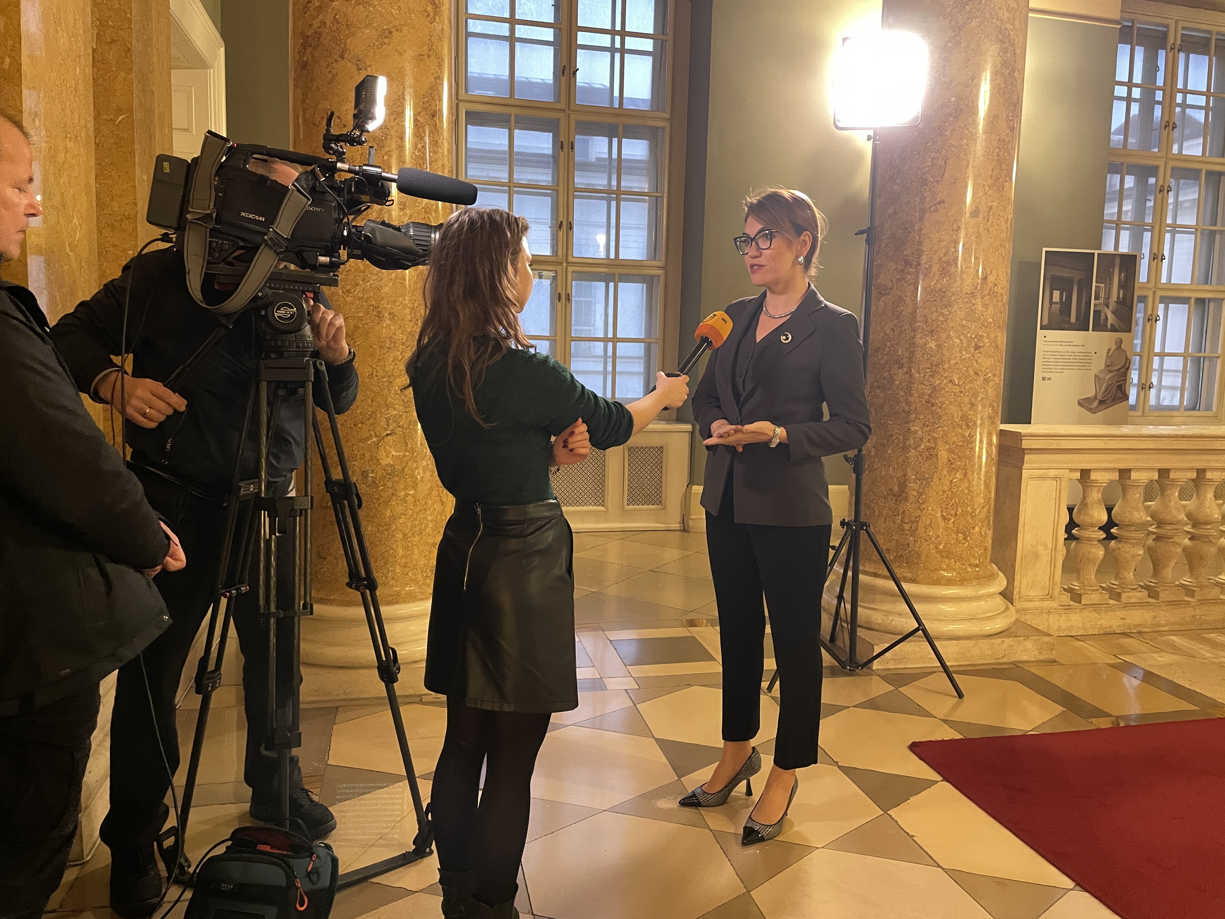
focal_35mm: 26
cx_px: 612
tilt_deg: -6.0
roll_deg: -1.8
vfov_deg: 53.1
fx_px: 920
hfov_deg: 67.3
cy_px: 460
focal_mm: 4.2
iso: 400
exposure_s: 1/33
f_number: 1.6
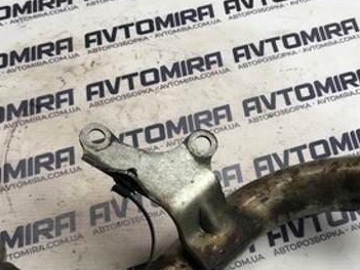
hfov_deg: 37.2
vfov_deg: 28.0
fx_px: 531
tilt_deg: -63.0
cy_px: 219
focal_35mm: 51
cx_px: 135
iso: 32
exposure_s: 1/100
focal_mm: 3.99
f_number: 1.8
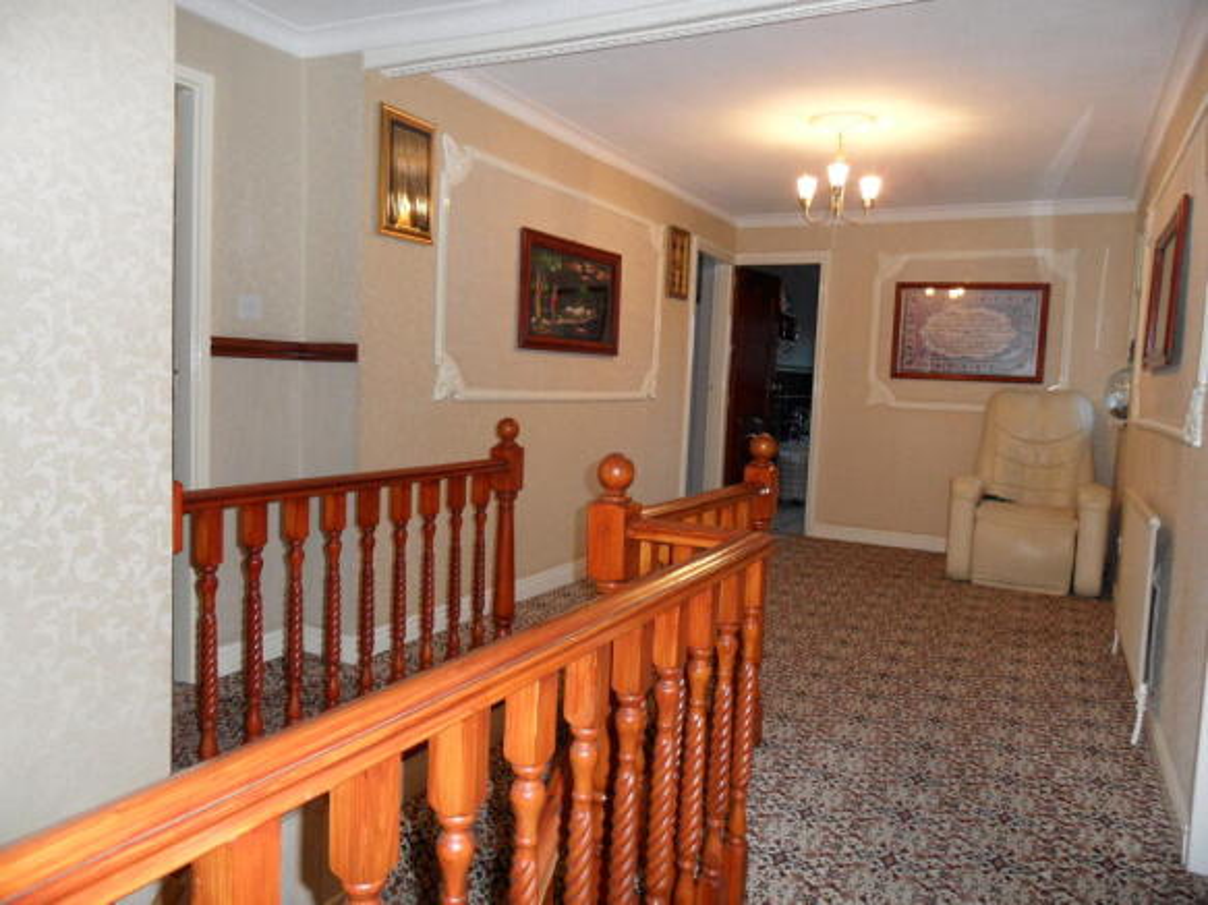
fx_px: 837
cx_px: 604
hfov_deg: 71.6
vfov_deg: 56.8
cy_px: 452
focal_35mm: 24
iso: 240
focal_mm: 3.9
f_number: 3.2
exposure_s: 1/30
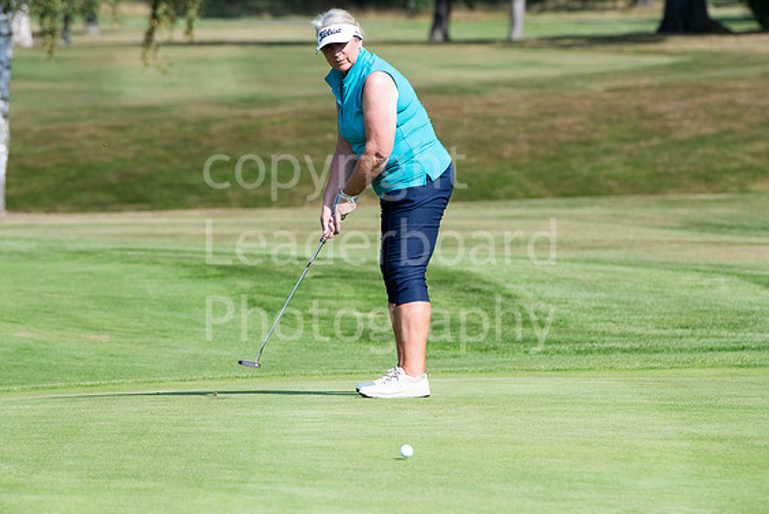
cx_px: 382
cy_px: 255
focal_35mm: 309
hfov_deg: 6.7
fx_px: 6604
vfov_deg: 4.5
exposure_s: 1/2500
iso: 640
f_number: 5.6
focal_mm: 200
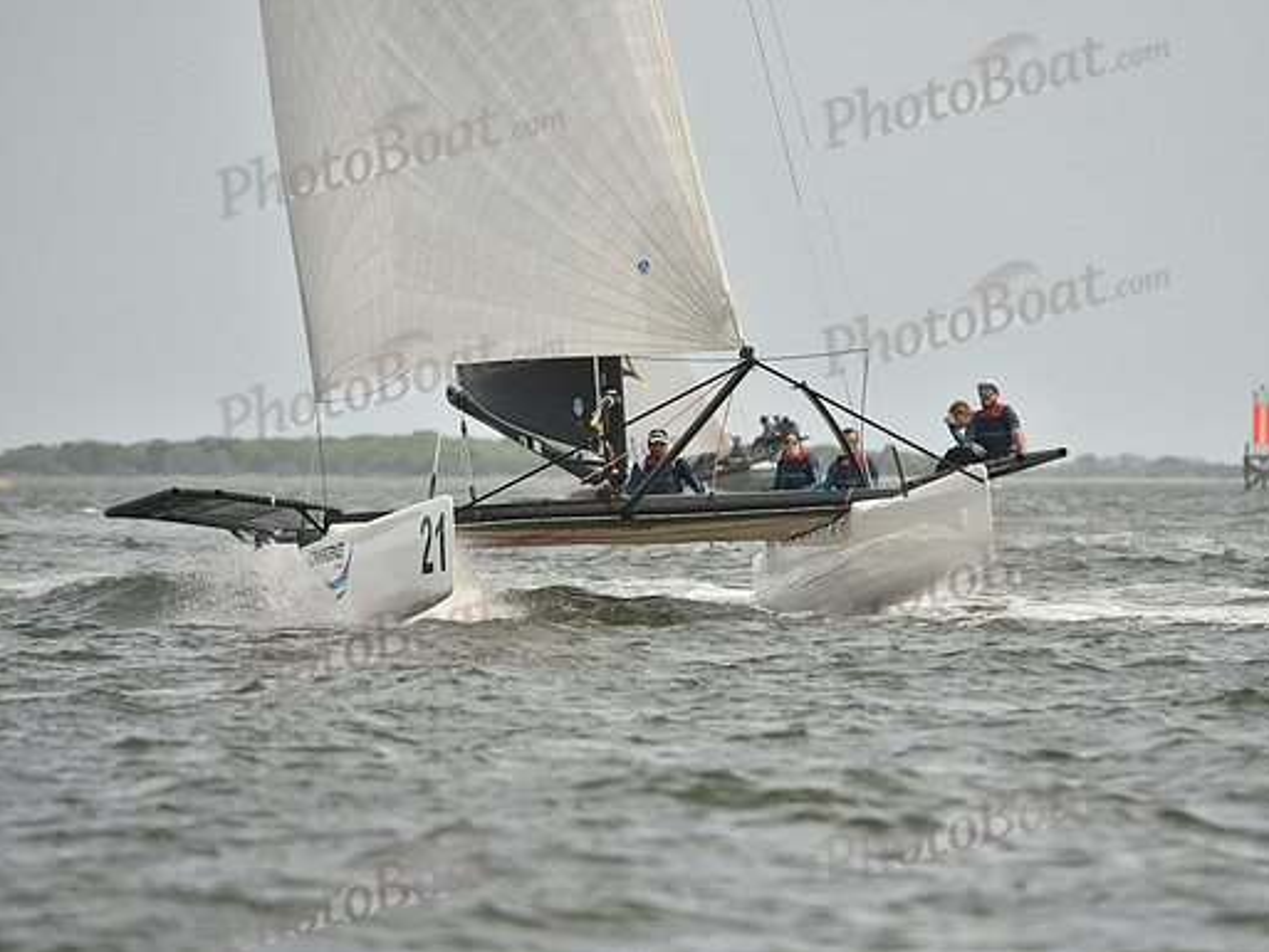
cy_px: 476
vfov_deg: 3.4
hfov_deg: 4.6
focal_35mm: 435
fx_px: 15951
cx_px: 695
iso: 320
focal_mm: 400
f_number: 5.6
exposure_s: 1/1600
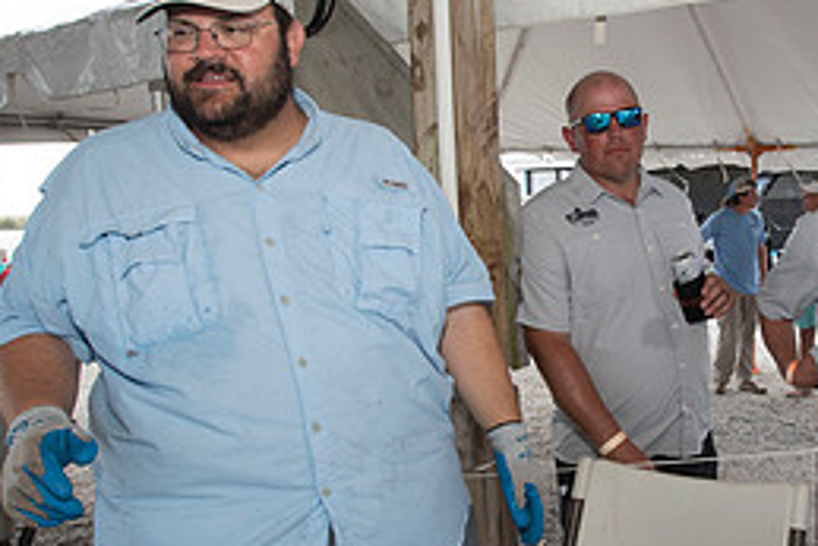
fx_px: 864
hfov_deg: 48.7
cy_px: 311
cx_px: 616
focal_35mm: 38
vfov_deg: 35.0
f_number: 6.3
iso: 250
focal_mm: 17
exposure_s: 1/160
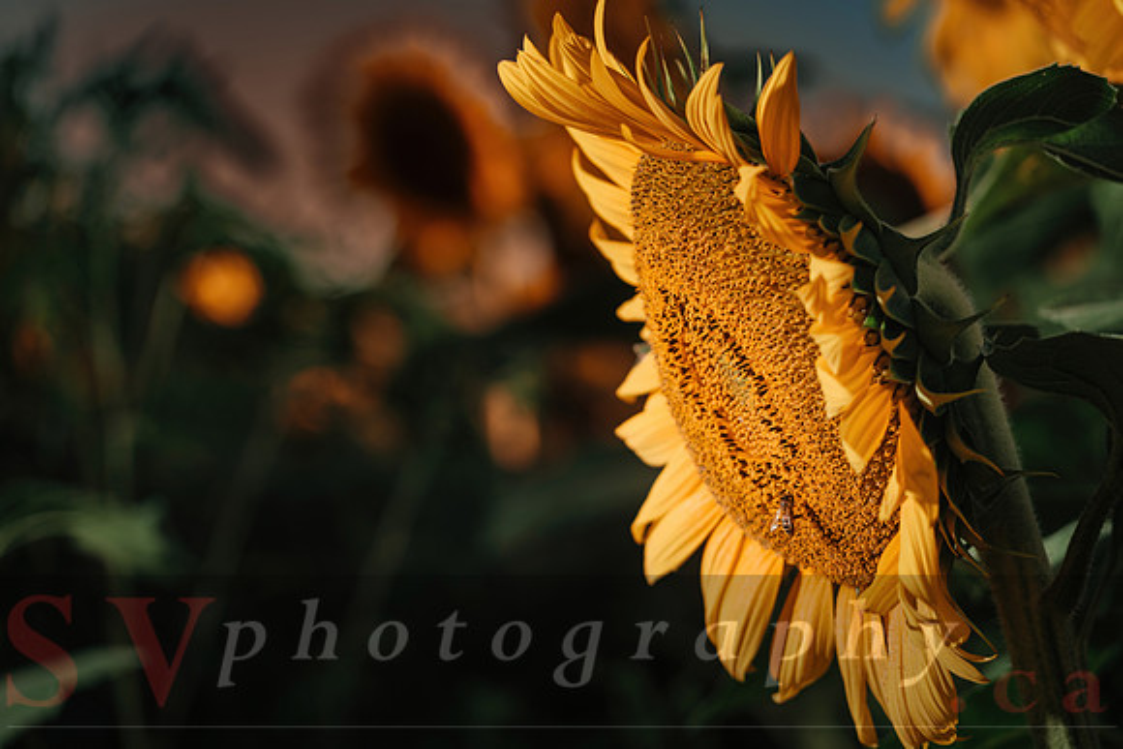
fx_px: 5127
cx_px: 562
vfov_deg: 8.4
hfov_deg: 12.5
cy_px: 374
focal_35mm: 164
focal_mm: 200
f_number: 6.4
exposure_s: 1/80
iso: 100
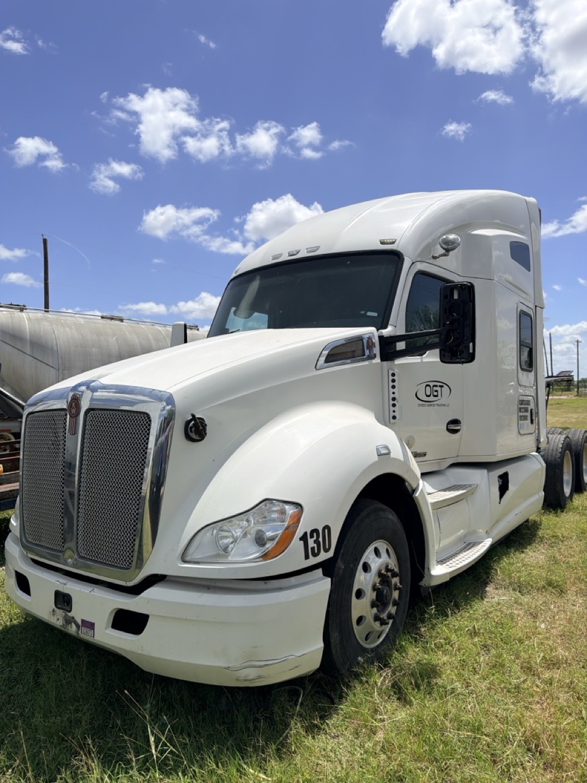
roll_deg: +0.4
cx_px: 294
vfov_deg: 71.6
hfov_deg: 56.8
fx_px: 543
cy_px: 392
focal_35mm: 24
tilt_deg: +1.2
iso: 80
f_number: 1.78
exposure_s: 1/10309
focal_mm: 6.76
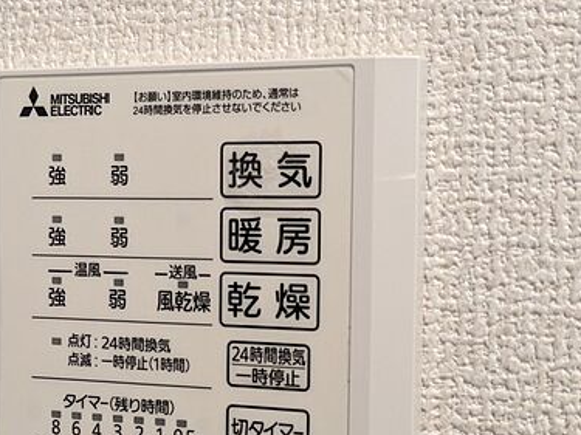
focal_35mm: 87
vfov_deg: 16.9
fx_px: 1460
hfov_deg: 22.4
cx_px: 191
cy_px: 319
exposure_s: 1/60
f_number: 1.89
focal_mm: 5.43
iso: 207
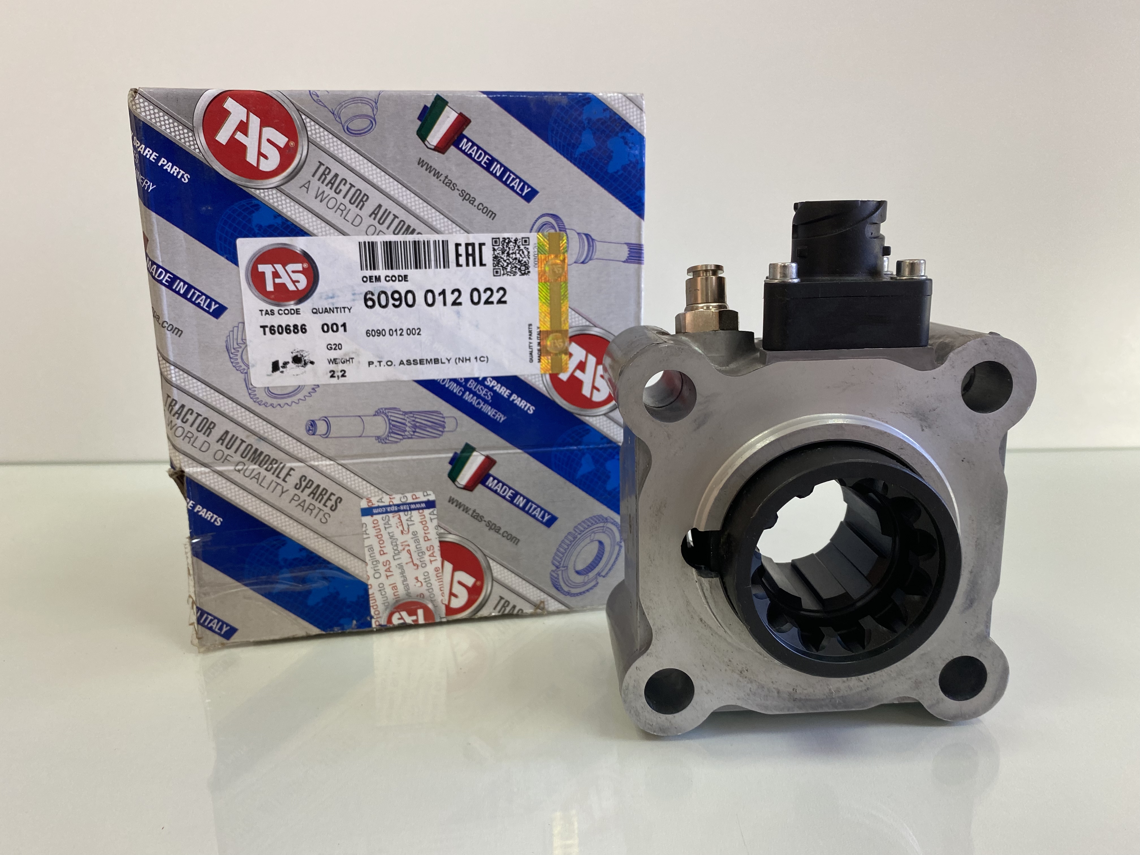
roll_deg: +0.6
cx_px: 570
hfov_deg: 67.3
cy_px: 428
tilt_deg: -13.5
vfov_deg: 53.1
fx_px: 856
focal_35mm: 26
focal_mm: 4.25
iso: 80
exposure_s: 1/100
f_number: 1.8
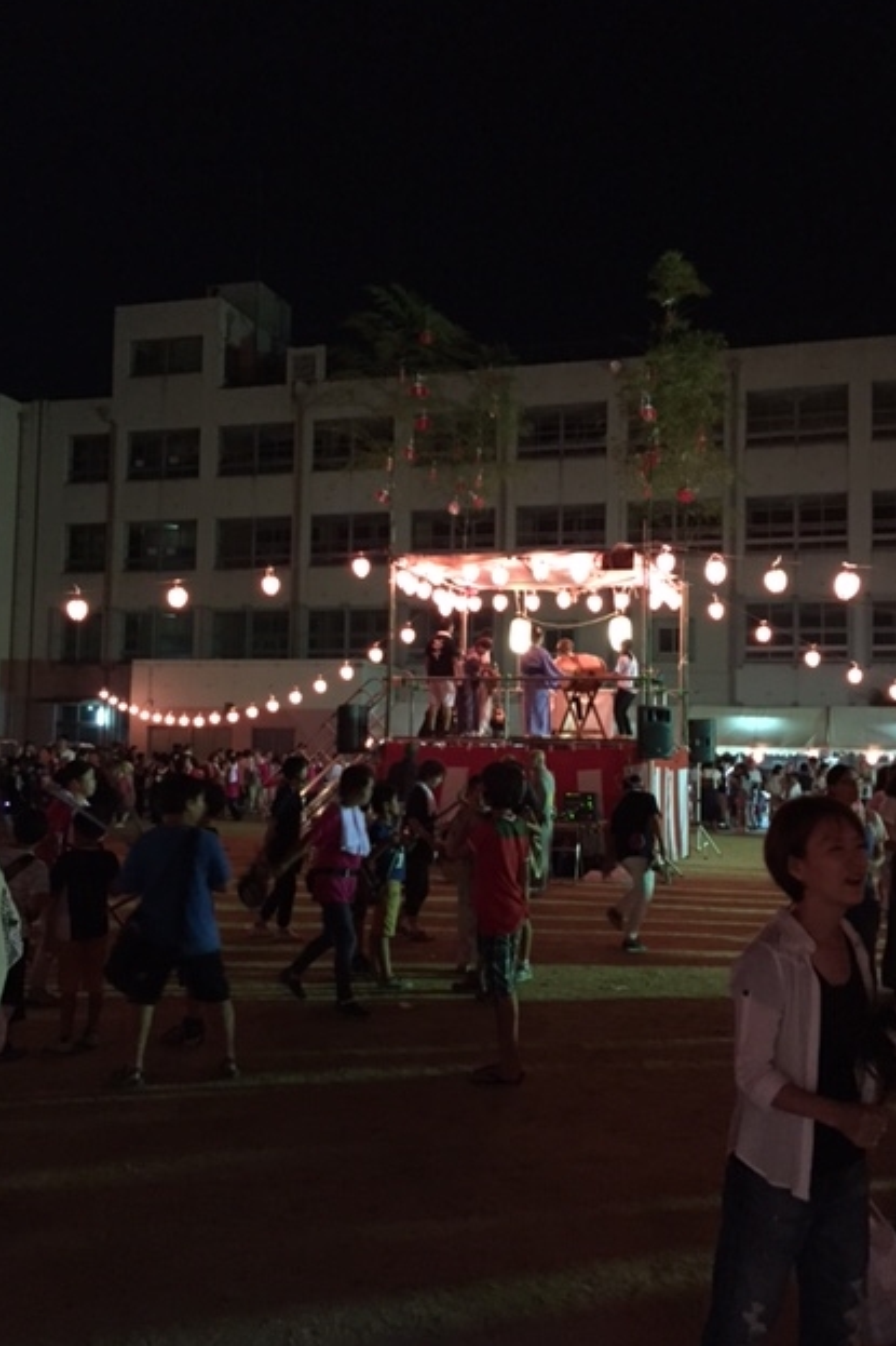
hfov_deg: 42.3
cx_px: 492
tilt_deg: +4.1
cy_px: 661
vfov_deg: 60.3
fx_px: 1158
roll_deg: -0.9
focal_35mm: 31
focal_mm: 4.15
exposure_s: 1/15
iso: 320
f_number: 2.2
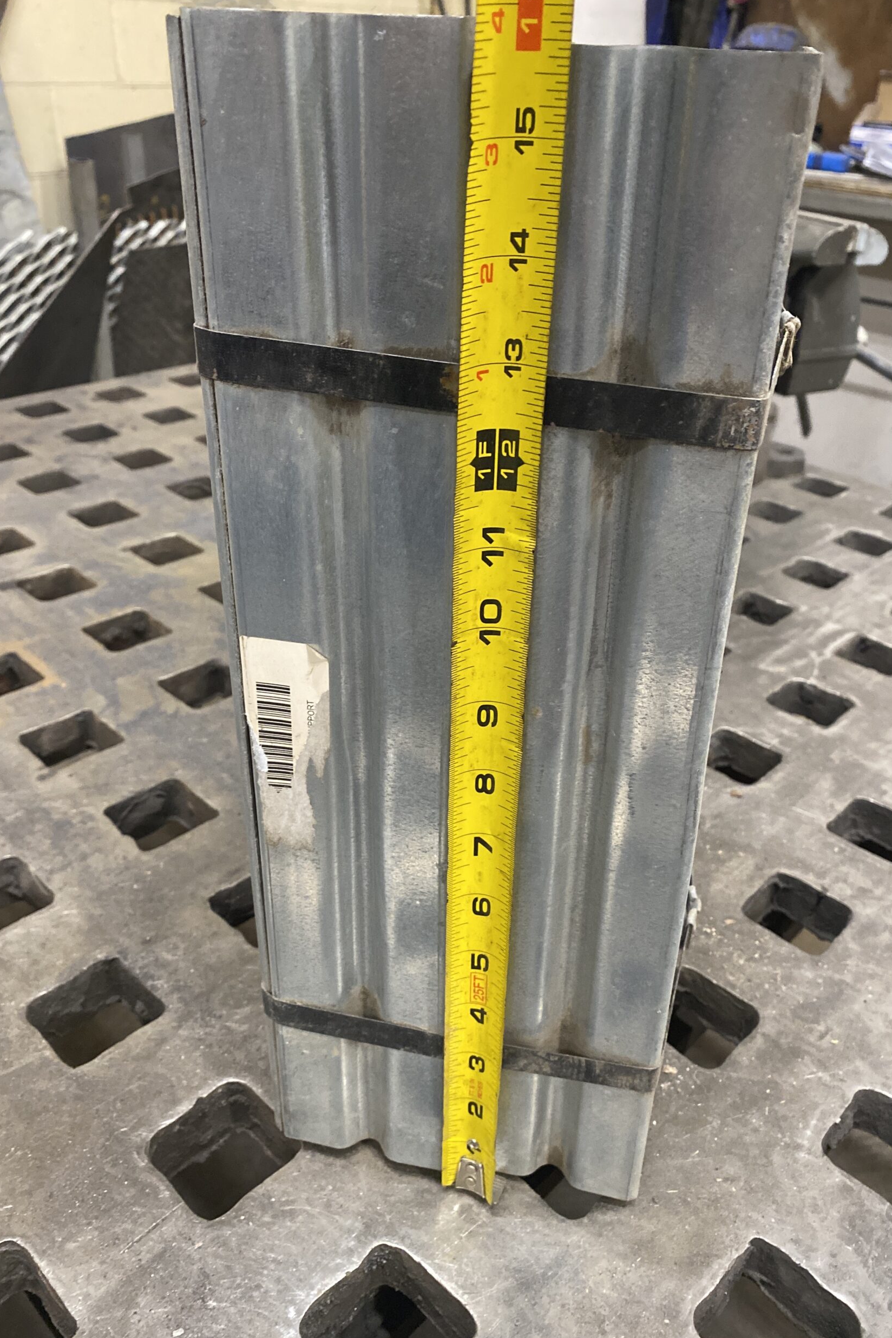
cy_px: 660
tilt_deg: -29.7
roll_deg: -4.1
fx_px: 1041
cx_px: 473
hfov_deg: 46.4
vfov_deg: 65.5
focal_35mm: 28
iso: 500
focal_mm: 4.25
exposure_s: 1/49
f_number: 1.8
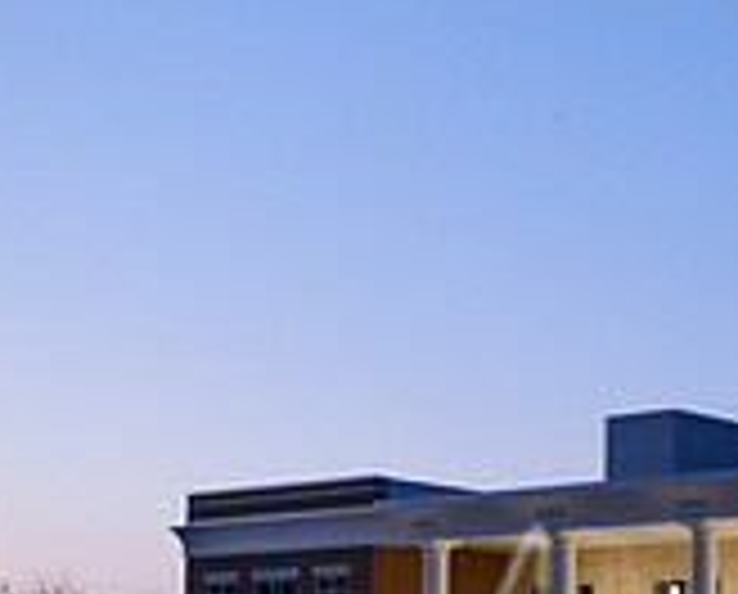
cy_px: 754
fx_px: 2102
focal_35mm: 96
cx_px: 1246
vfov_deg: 15.4
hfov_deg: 17.1
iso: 1600
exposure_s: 1/220
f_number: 2.8
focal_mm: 19.4
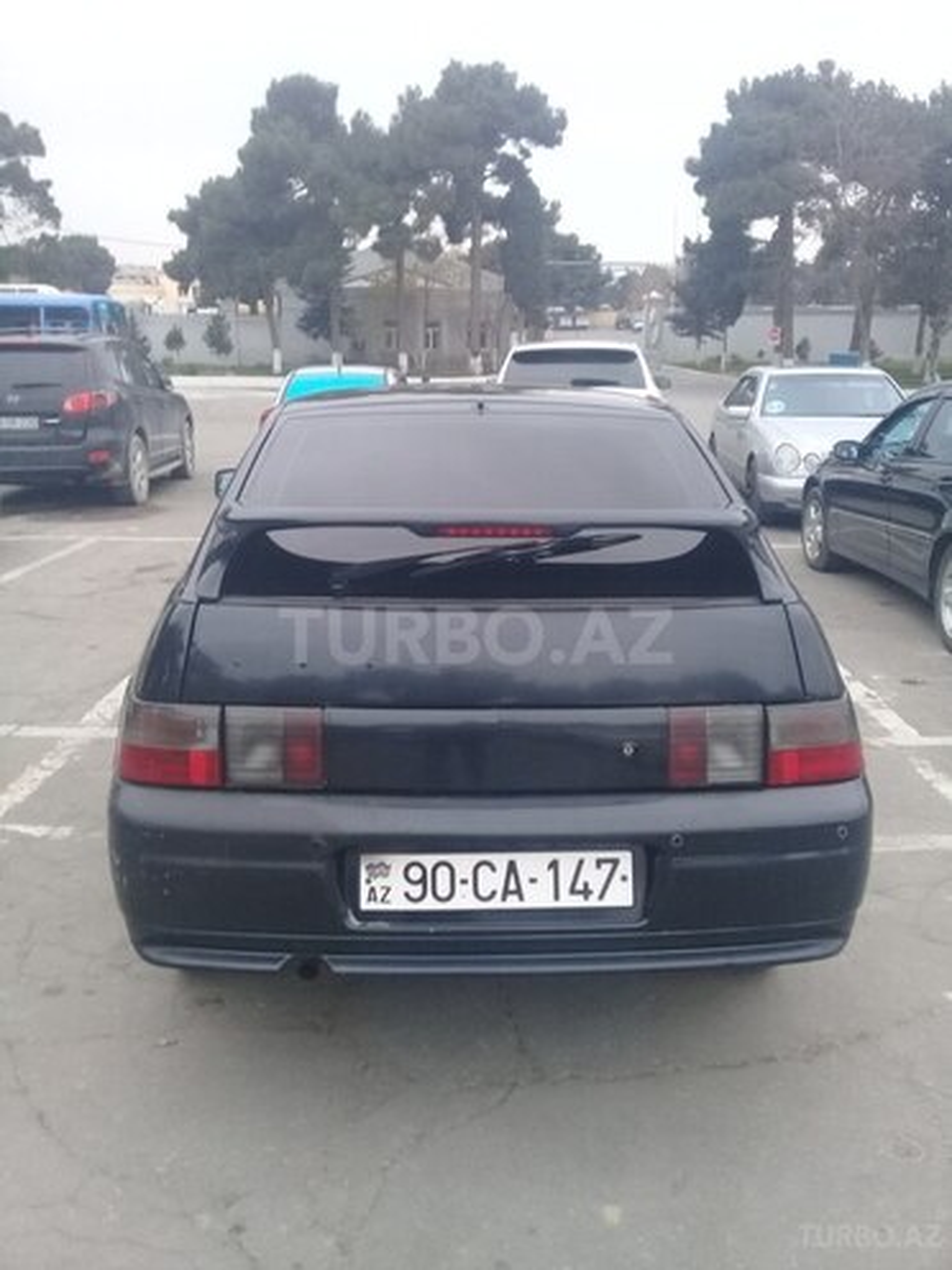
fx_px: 1137
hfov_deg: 45.4
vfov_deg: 58.4
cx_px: 476
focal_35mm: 31
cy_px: 635
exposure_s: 1/100
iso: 80
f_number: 2.2
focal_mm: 3.3
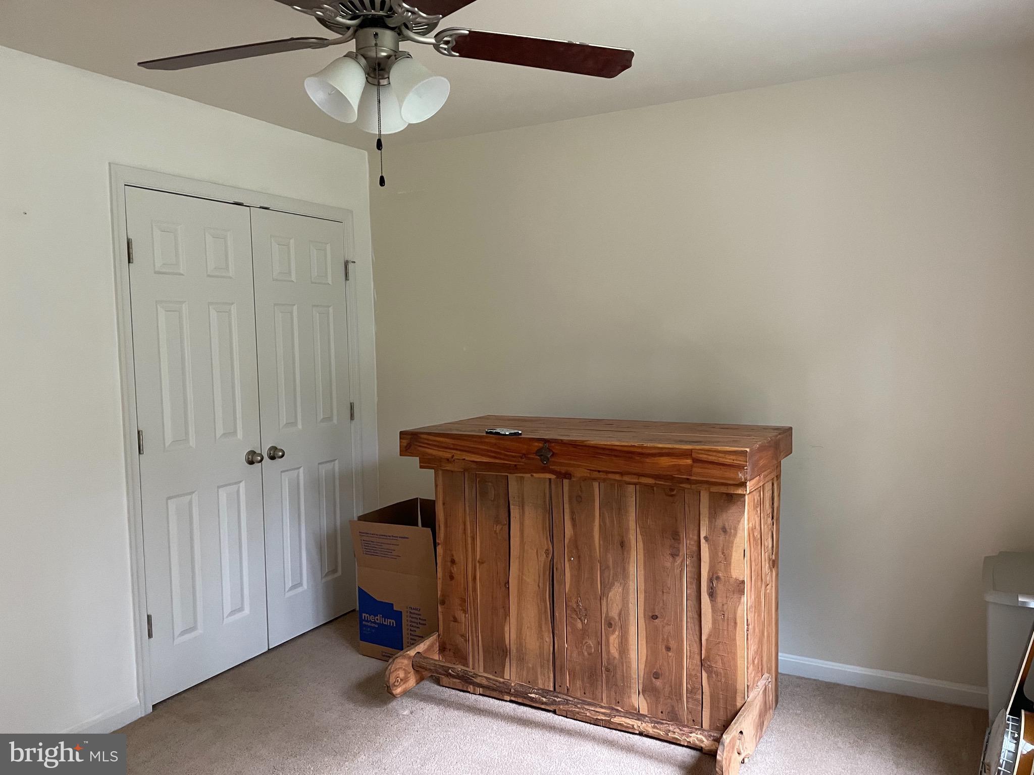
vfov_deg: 53.1
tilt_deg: -3.1
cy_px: 388
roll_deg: +1.0
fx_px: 777
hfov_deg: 67.3
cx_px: 517
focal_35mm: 26
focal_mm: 4.2
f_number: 1.6
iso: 320
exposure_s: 1/60
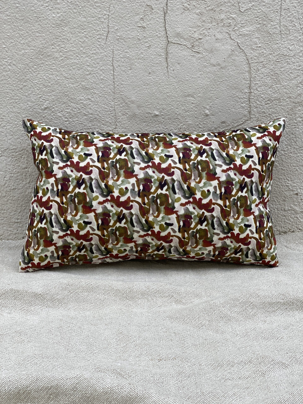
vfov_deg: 36.8
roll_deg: -0.2
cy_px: 202
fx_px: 607
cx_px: 152
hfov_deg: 28.0
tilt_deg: -19.9
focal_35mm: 52
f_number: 2
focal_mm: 6
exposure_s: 1/256
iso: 20
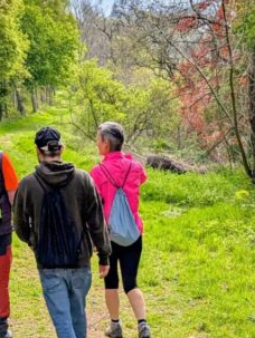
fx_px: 794
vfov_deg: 22.9
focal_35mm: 81
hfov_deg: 18.2
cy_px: 358
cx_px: 121
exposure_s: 1/1302
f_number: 1.68
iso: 24
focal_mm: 6.9
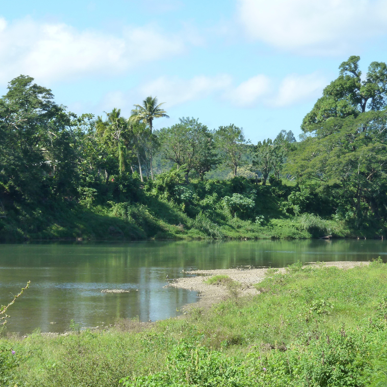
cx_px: 171
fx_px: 1442
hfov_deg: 15.3
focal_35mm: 114
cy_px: 194
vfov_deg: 15.3
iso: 125
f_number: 4.3
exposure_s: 1/250
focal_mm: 15.8
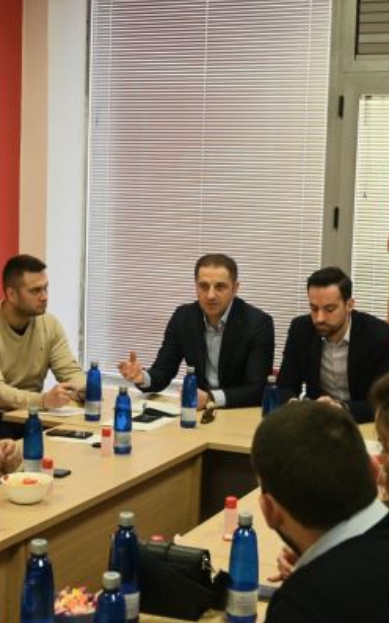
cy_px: 312
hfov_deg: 21.2
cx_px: 218
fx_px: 1038
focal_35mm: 61
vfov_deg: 33.4
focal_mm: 26.5
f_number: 4.5
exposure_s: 1/125
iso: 1250
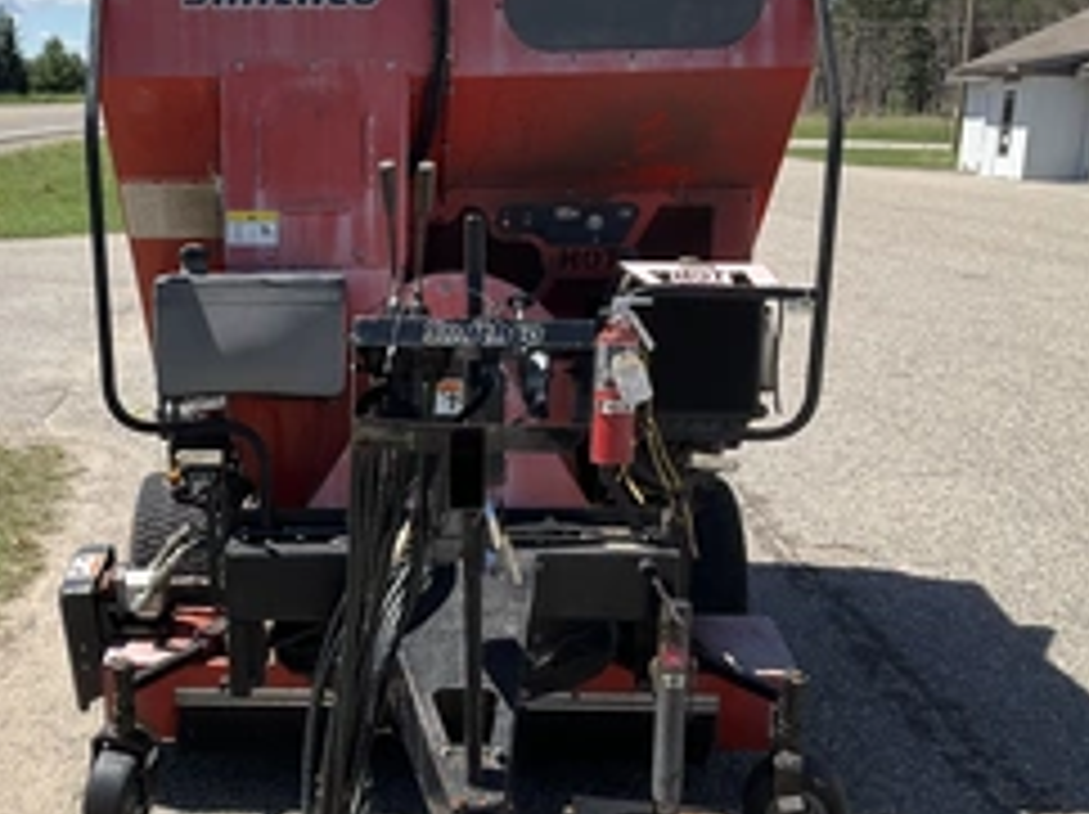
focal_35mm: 48
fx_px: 1509
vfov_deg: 30.2
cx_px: 315
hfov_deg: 39.0
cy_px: 445
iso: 25
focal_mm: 3
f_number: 1.8
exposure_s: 1/1730
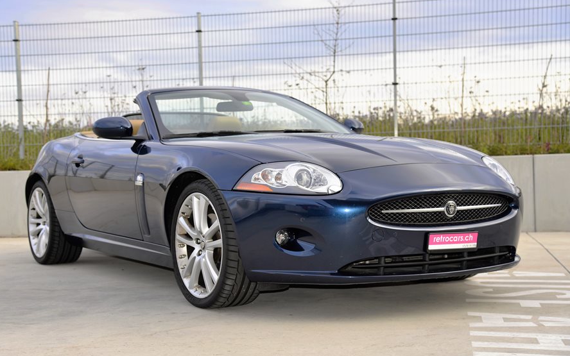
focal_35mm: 55
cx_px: 272
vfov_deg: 23.6
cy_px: 183
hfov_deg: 36.9
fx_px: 854
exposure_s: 1/200
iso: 160
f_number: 4
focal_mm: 50
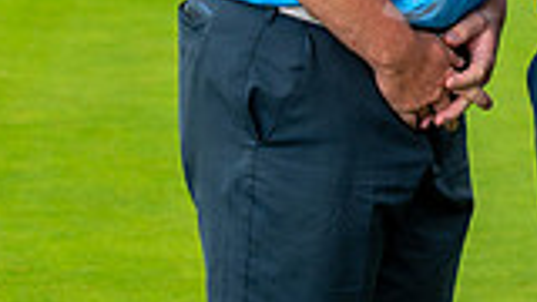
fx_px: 3788
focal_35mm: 266
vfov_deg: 4.5
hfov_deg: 8.1
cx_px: 416
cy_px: -221
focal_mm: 70
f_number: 5.6
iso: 200
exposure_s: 1/160
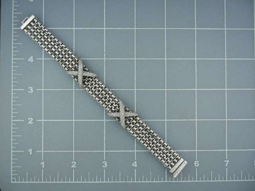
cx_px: 128
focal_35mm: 34
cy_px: 96
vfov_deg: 41.8
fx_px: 250
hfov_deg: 54.0
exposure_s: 1/30.4
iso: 400
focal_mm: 6.2
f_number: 3.6
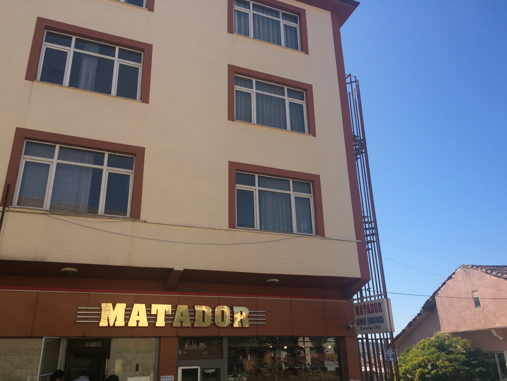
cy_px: 190
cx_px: 254
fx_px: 425
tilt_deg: +19.9
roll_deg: +1.9
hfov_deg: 61.7
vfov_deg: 48.2
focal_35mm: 29
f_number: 2.2
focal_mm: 4.15
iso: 32
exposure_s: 1/1709
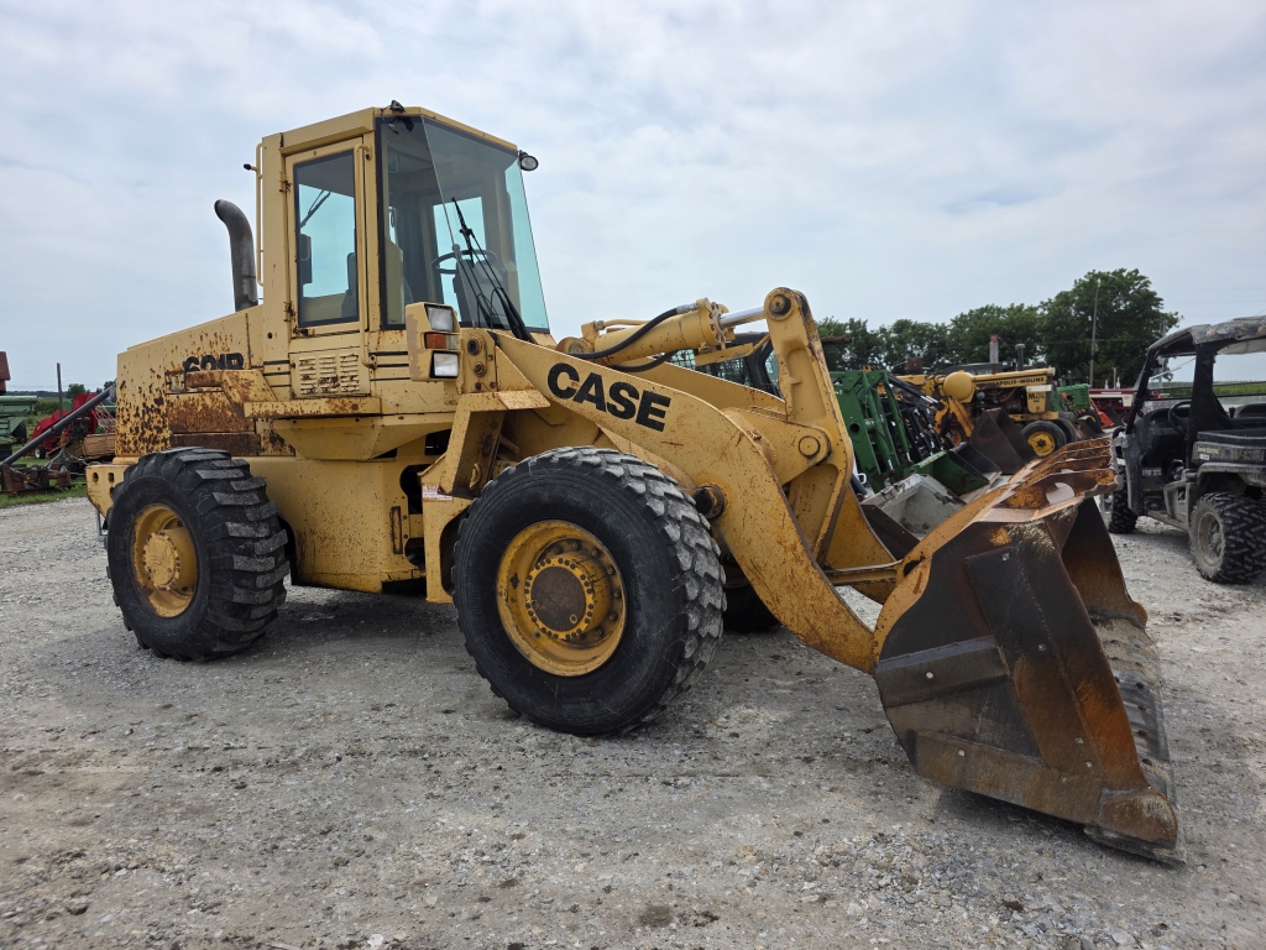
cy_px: 475
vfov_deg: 58.9
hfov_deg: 73.9
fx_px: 841
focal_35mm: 23
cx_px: 633
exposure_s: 1/7061
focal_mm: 6.3
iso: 80
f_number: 1.7
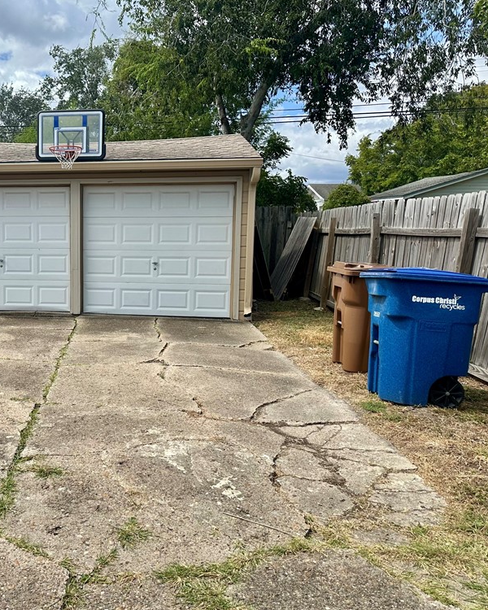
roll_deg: -1.2
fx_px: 578
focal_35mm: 32
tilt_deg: -5.7
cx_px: 81
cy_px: 298
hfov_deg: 43.2
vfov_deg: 55.7
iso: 80
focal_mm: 6.86
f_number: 1.78
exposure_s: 1/4348
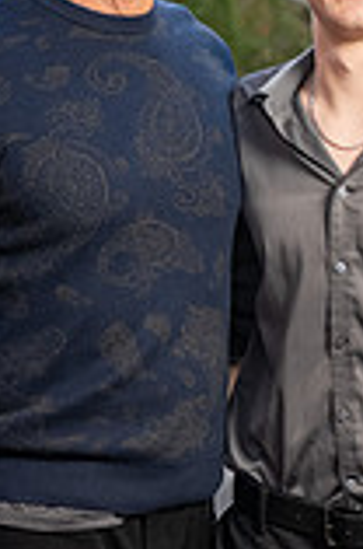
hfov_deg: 6.8
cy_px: 220
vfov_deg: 10.3
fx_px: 3053
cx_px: 94
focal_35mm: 201
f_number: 4
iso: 800
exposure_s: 1/80
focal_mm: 70
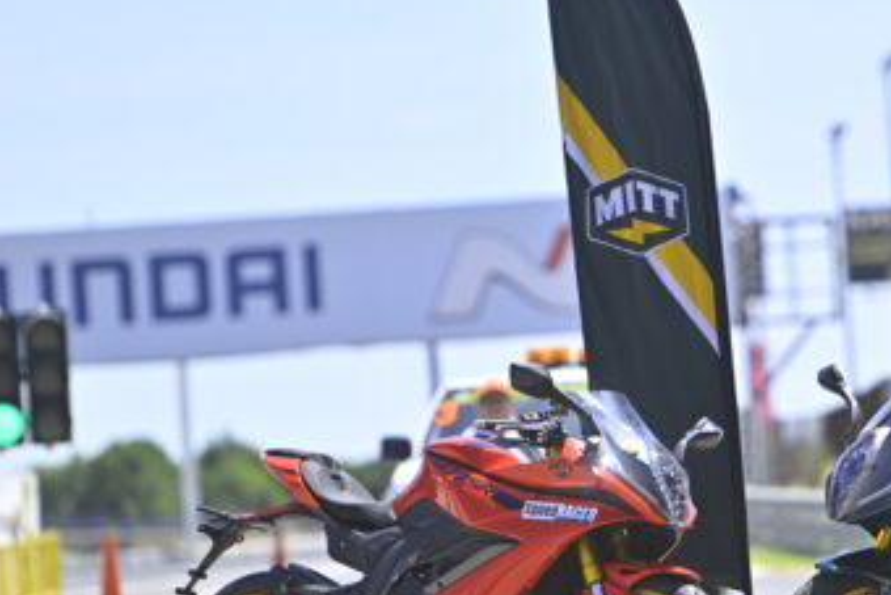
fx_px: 7428
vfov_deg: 4.6
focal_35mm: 300
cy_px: 328
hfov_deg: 6.9
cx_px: 718
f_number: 2.8
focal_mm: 170
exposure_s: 1/2000
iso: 125
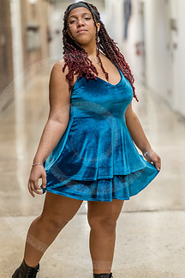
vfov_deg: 17.3
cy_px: 158
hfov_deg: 11.6
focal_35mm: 118
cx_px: 98
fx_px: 910
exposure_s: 1/200
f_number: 1.8
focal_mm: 85
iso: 3200
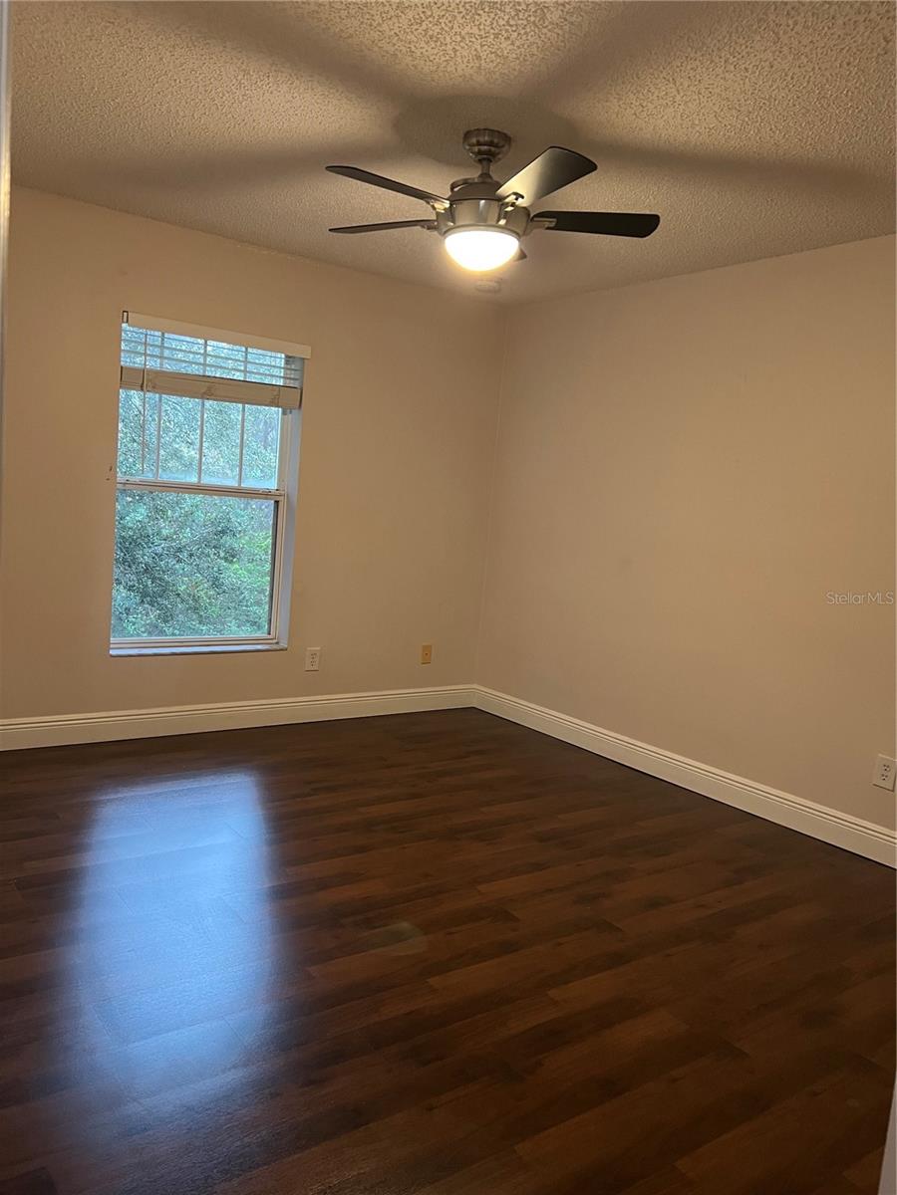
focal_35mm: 26
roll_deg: -4.8
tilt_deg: -6.0
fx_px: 898
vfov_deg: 67.3
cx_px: 448
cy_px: 598
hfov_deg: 53.1
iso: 400
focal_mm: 5.7
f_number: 1.5
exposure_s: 1/40
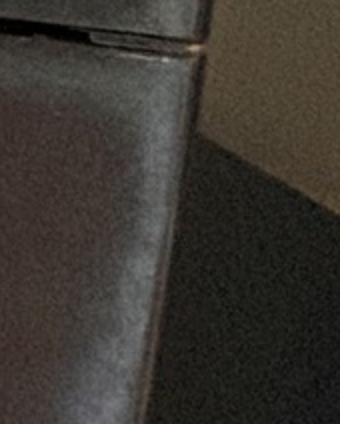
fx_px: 1658
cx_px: -1588
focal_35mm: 132
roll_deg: -1.3
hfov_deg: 5.5
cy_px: -278
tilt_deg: -5.7
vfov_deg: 13.4
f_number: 2.2
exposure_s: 1/60
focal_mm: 2.22
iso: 400
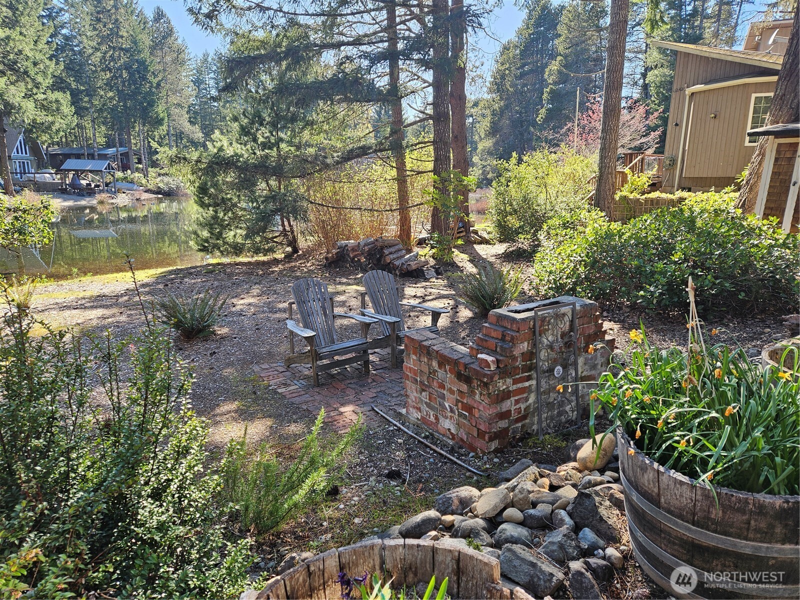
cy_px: 300
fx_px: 532
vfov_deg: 58.9
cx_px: 400
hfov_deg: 73.9
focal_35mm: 23
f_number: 1.8
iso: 25
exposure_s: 1/176
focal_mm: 5.4
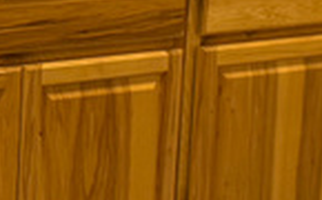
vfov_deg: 7.1
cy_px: -118
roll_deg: -0.7
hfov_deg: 10.4
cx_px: -382
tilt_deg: -7.2
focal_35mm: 180
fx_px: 1577
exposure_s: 1/60
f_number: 1.78
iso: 160
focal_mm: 6.76
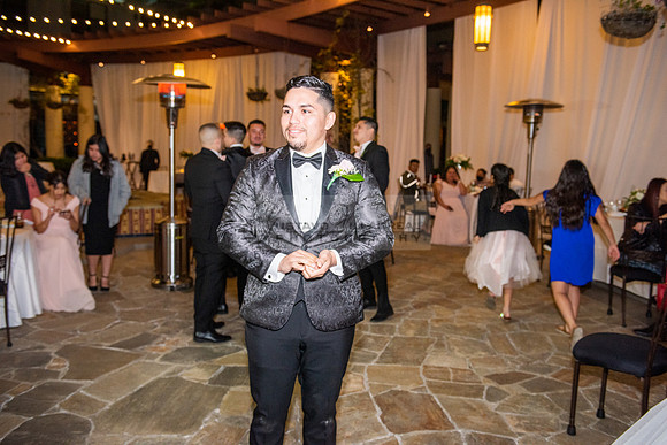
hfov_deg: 58.7
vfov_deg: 41.1
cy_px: 222
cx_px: 334
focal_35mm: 32
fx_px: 593
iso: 1600
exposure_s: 1/160
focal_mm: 32
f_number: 4
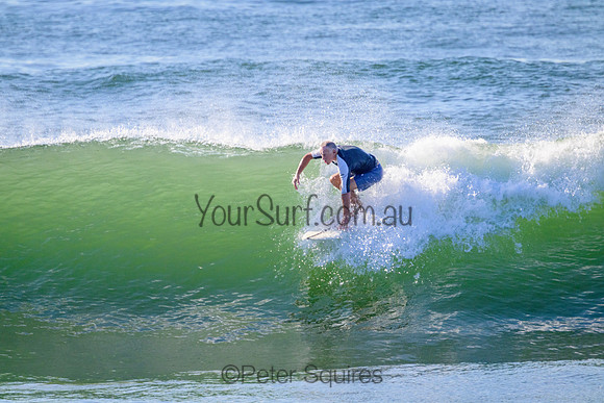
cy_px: 202
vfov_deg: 1.7
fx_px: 13425
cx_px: 302
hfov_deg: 2.6
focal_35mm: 800
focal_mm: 800
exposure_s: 1/2000
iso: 1600
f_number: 11
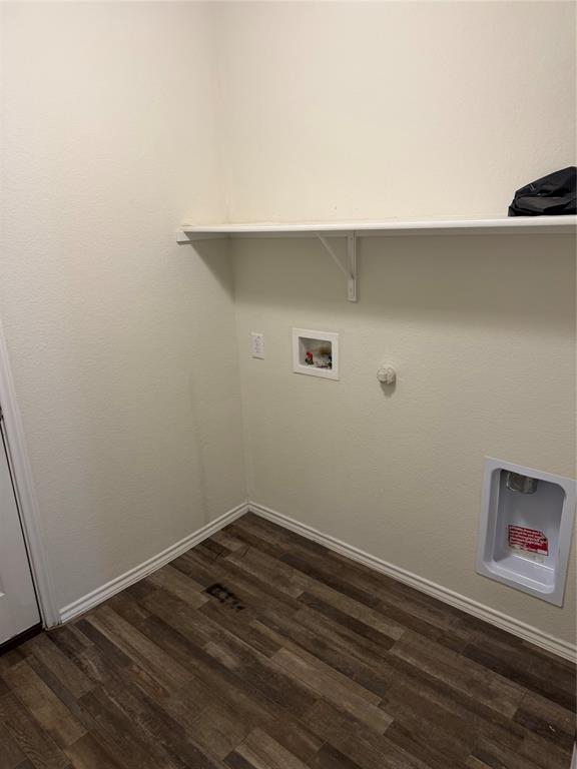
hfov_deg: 56.8
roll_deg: +3.1
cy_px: 384
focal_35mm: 24
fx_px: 533
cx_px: 288
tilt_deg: -18.1
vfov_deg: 71.6
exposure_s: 1/60
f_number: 1.78
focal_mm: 6.76
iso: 160
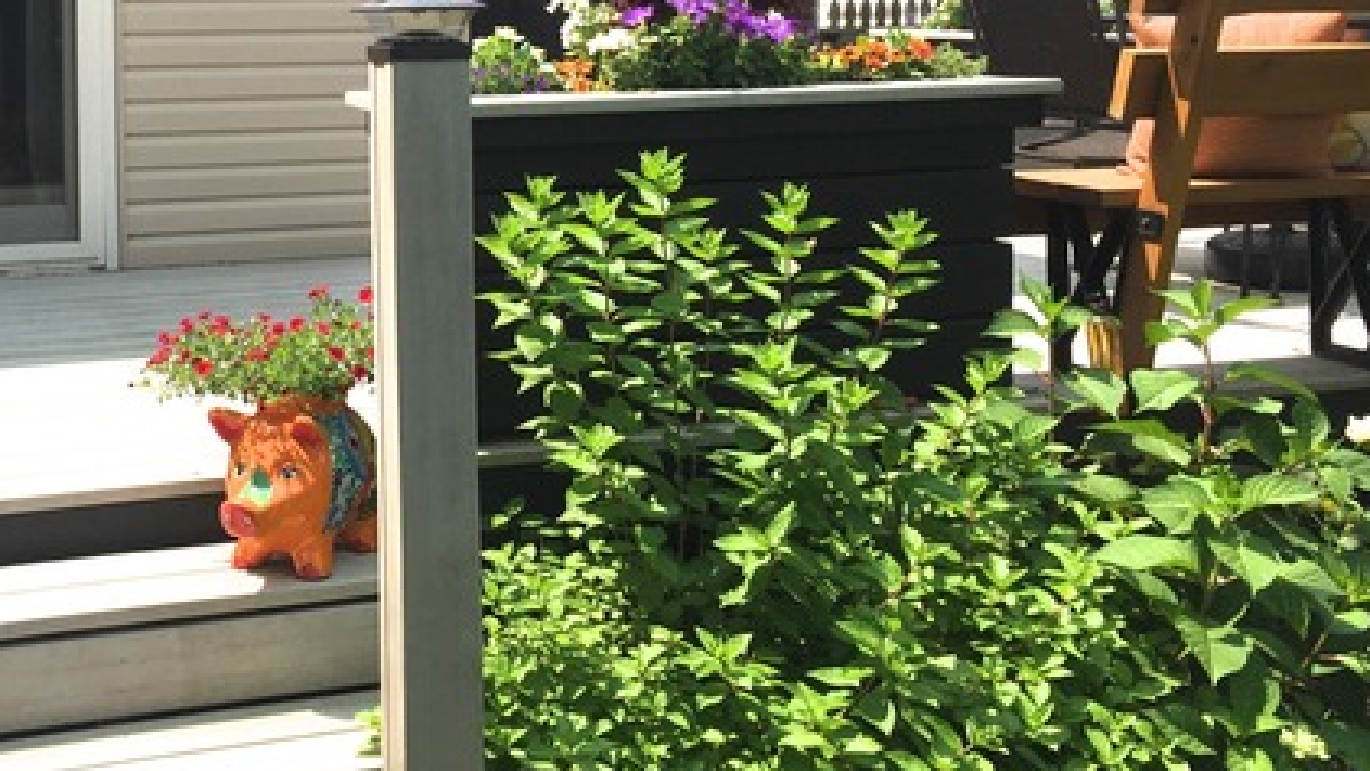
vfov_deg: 24.4
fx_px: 1744
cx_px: 355
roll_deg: +1.2
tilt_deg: -3.5
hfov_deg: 41.7
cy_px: 120
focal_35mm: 48
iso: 32
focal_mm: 4.15
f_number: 2.2
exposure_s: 1/1647
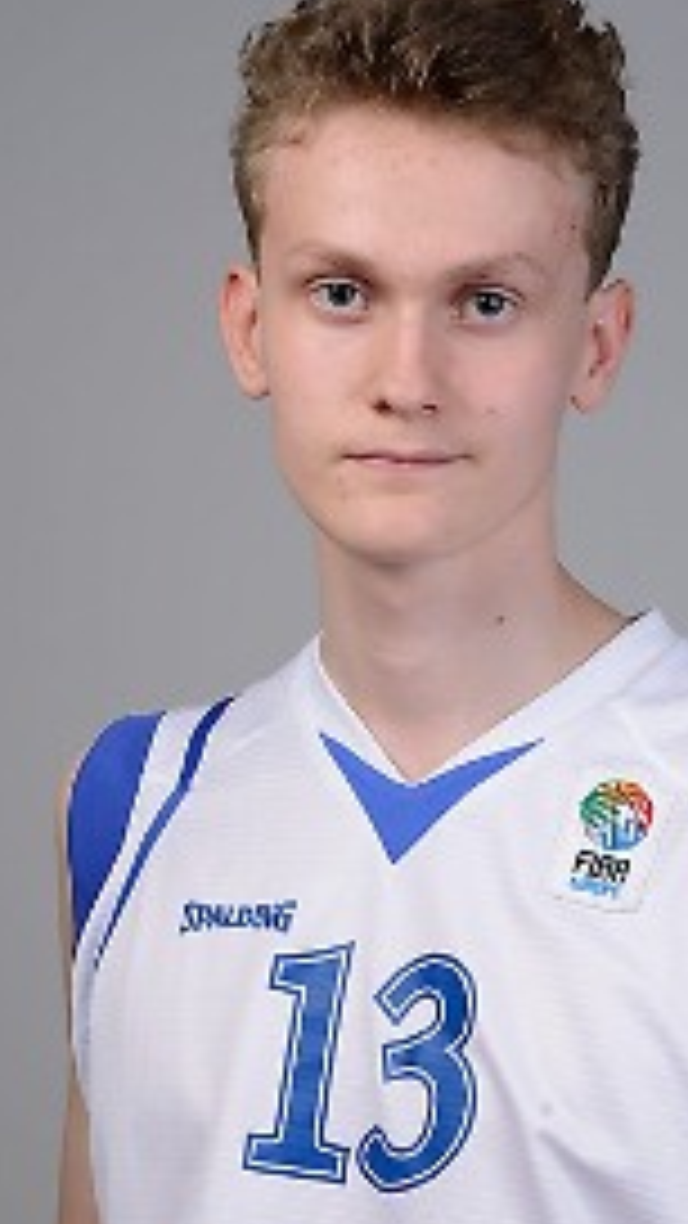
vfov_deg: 22.0
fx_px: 3113
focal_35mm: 96
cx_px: 402
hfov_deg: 12.6
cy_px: 943
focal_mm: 50
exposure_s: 1/60
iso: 100
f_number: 11
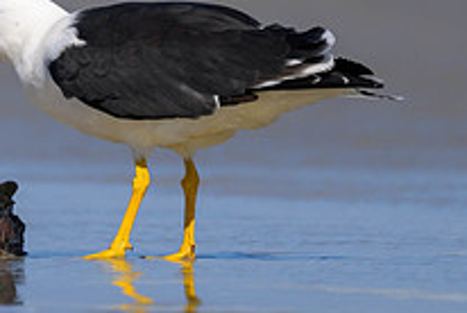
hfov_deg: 0.7
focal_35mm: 2916
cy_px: 66
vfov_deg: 0.5
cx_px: -94
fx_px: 37881
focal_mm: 560
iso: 125
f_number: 4
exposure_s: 1/3200
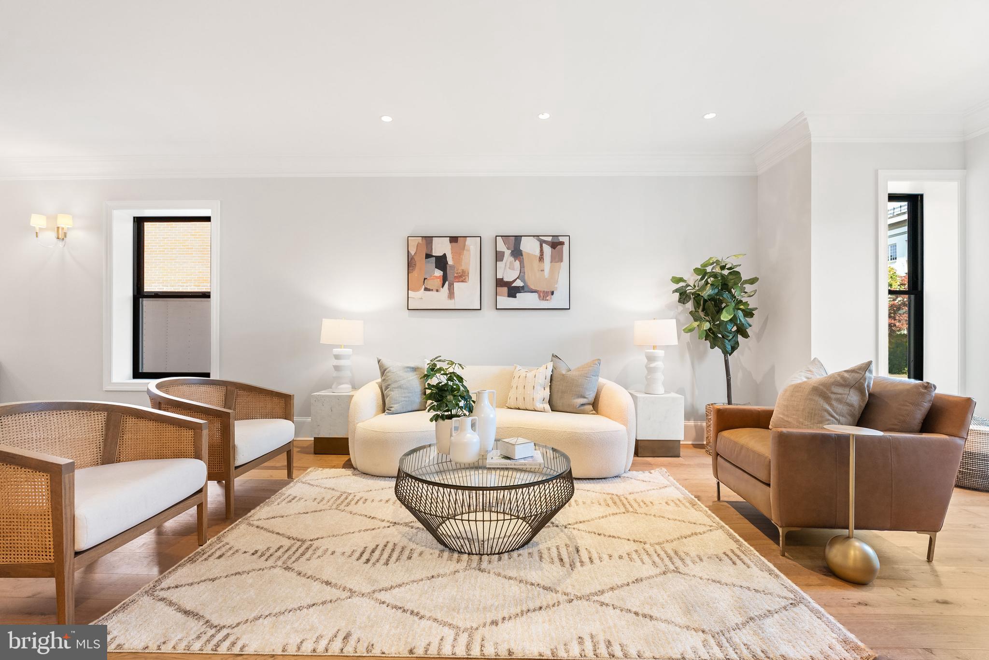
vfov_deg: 72.1
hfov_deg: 95.0
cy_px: 330
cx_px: 494
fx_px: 453
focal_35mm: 16
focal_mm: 16.5
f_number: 5.6
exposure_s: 1/25
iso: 800
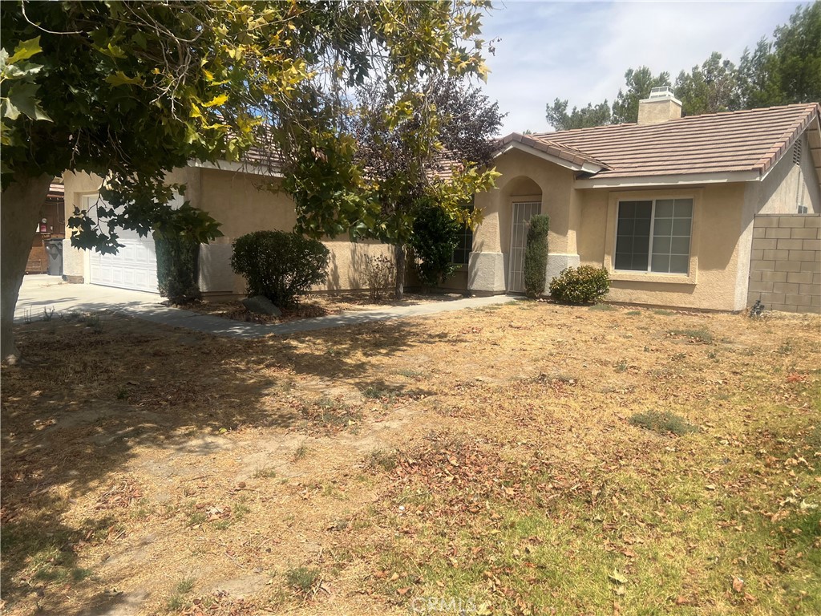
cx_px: 410
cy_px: 308
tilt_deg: -3.4
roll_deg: -1.3
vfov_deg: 53.1
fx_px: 617
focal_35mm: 26
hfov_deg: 67.3
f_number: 1.5
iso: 50
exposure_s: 1/4831
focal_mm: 5.7
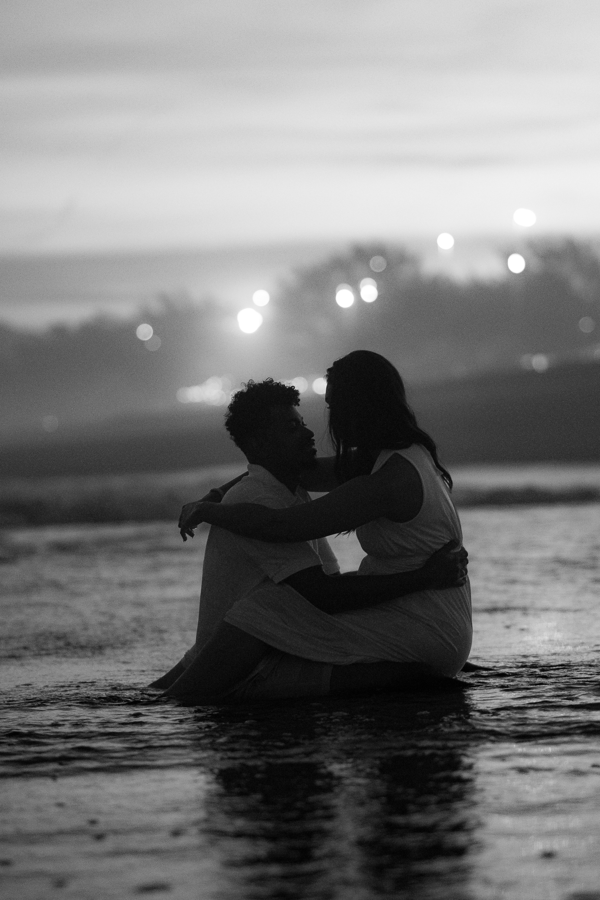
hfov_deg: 10.8
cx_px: 300
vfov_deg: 16.1
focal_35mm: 128
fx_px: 3187
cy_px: 450
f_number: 1.8
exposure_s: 1/320
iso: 2500
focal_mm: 85
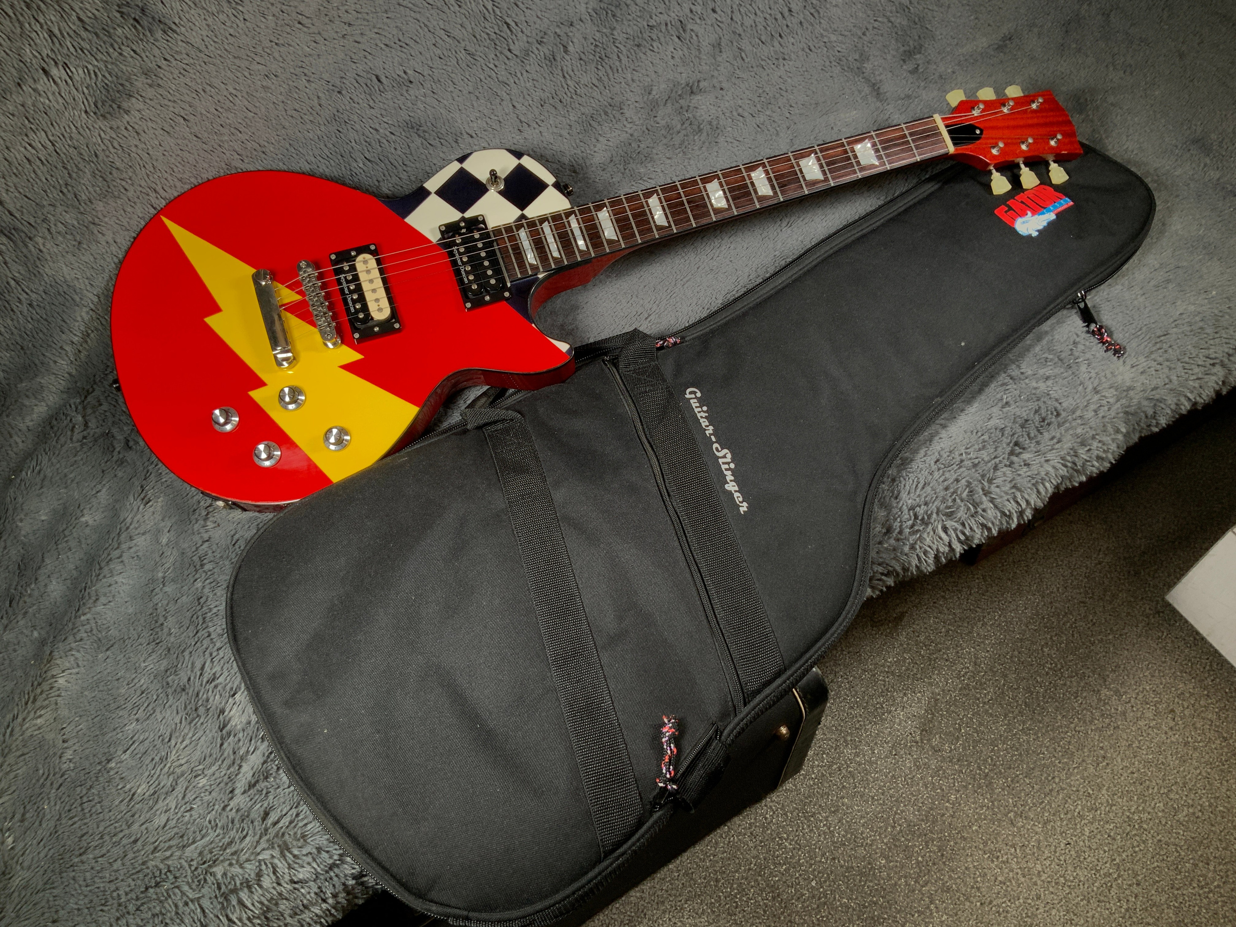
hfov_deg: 61.7
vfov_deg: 48.2
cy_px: 464
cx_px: 618
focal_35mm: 29
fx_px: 1035
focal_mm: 3
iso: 25
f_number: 1.8
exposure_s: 1/104
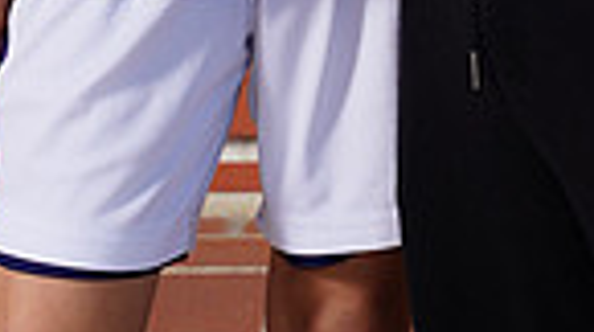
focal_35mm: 294
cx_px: 571
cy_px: -693
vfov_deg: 4.0
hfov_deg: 7.3
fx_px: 4623
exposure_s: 1/200
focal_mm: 70
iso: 200
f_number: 5.6
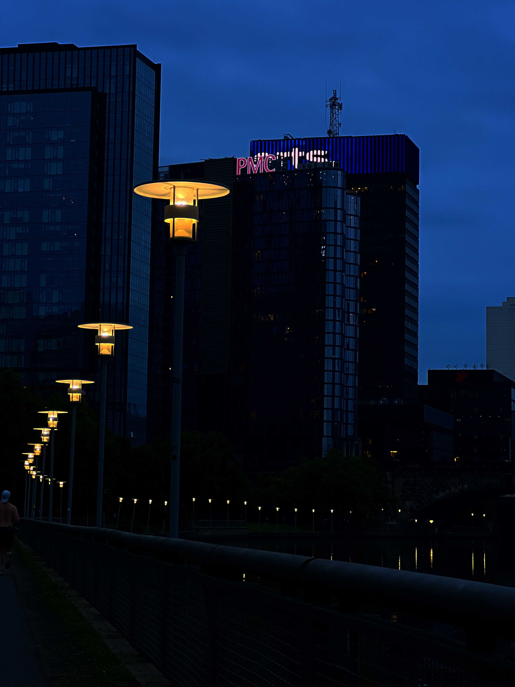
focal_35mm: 77
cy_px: 344
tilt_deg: +7.0
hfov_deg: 19.1
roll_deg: -1.1
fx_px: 1527
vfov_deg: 25.3
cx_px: 258
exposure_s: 1/120
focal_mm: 9
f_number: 2.8
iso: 200
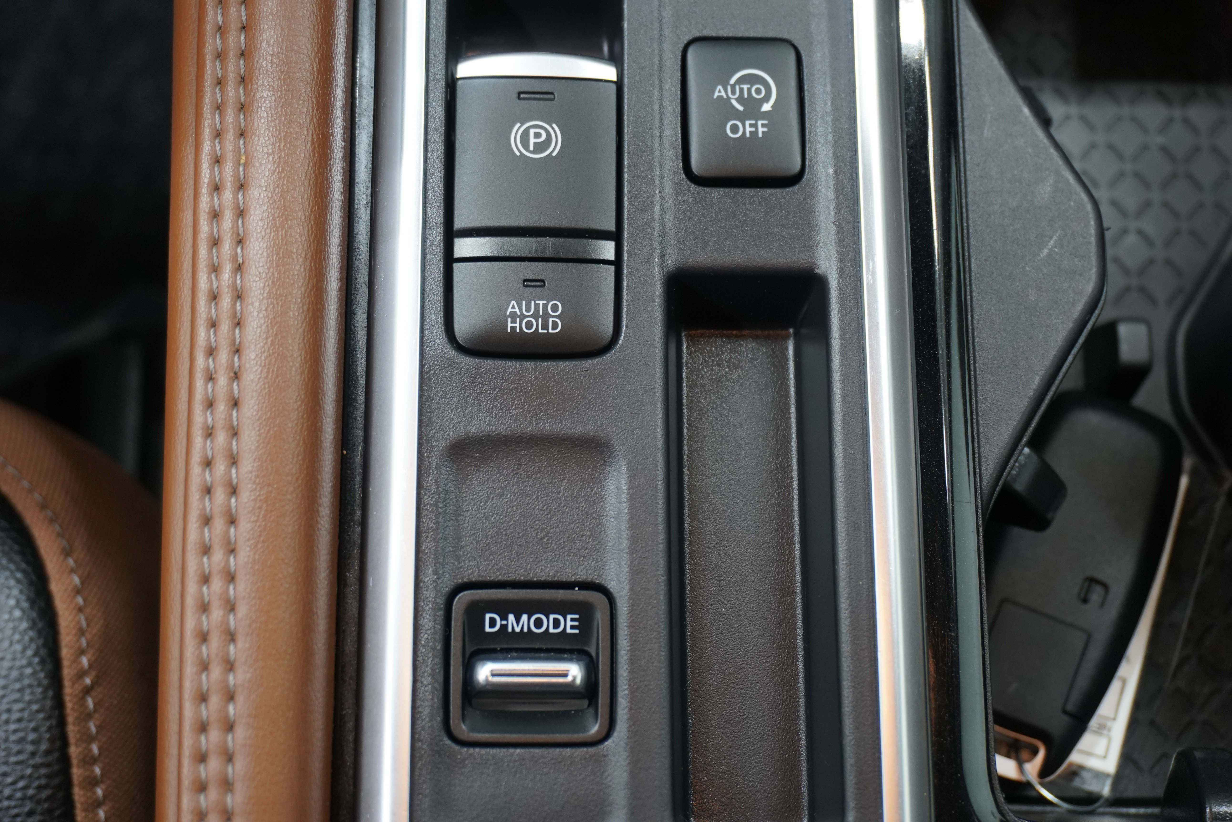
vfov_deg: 27.5
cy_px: 411
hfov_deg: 40.3
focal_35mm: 49
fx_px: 1677
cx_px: 616
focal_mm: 33
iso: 1000
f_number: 5
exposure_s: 1/60
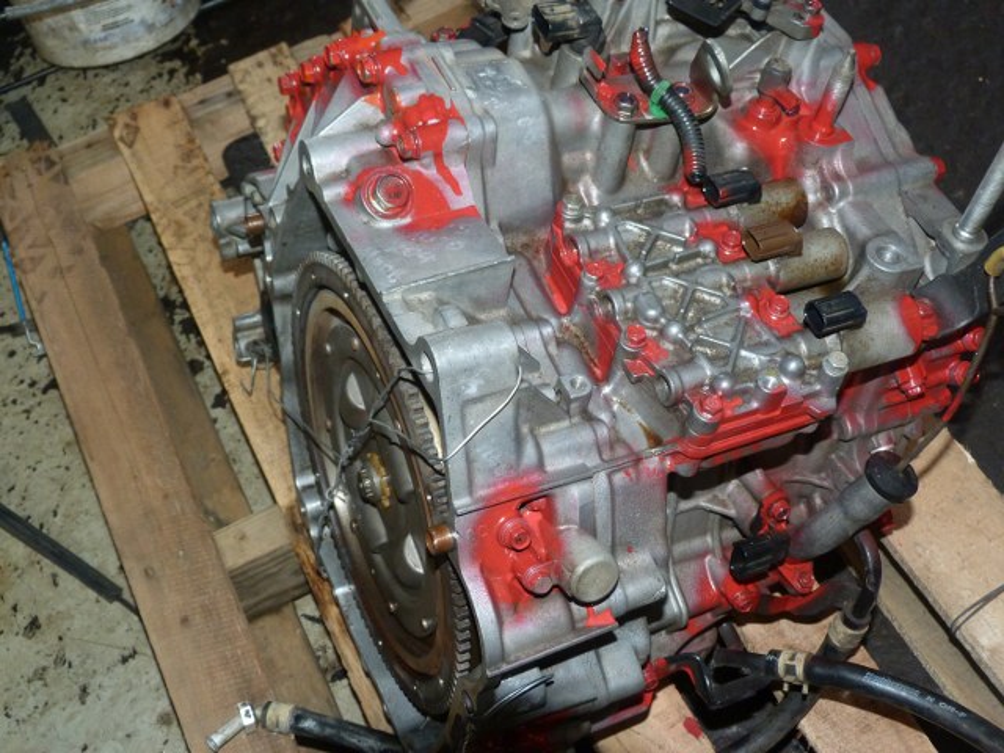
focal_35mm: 44
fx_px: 1276
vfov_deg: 32.9
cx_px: 502
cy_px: 376
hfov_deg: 42.9
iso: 200
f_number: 3.2
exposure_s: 1/60
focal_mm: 7.9
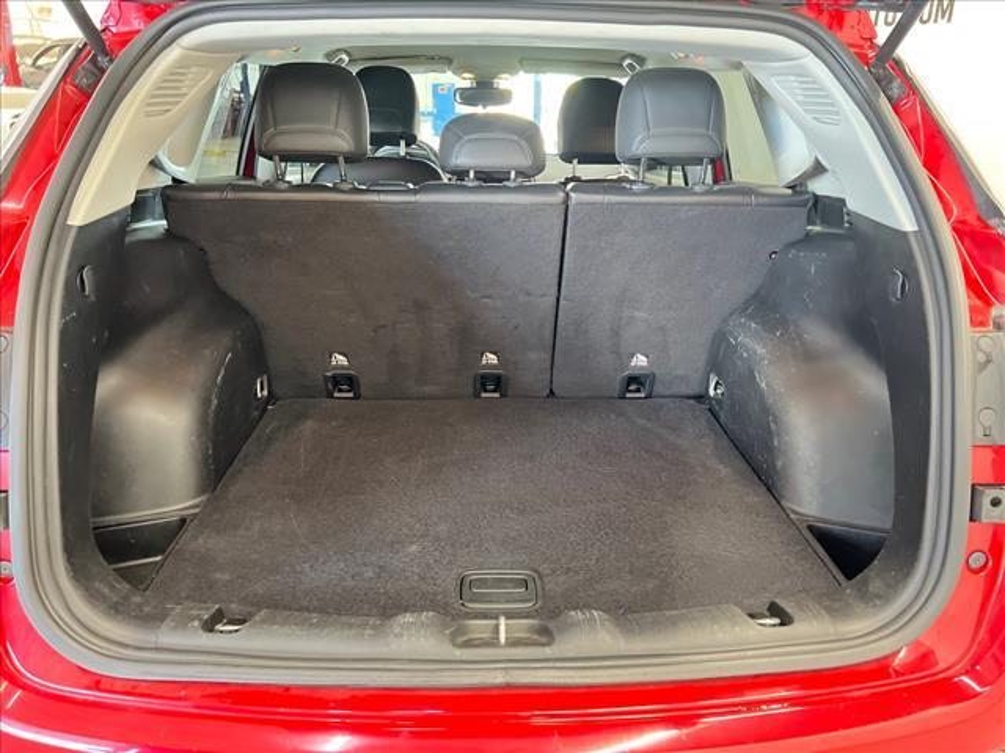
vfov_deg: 53.1
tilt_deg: -20.8
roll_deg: -1.6
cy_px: 376
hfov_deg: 67.3
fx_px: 755
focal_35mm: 26
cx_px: 502
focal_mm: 5.7
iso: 640
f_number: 1.5
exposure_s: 1/30
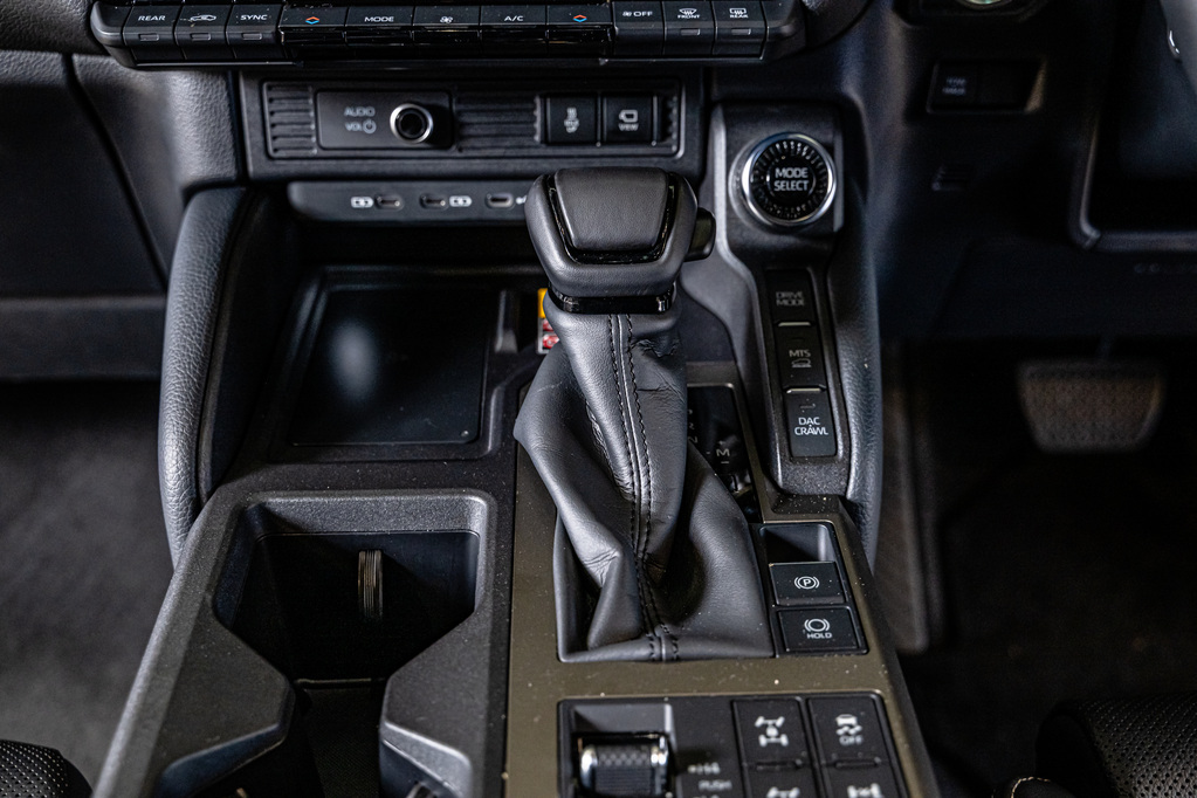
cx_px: 598
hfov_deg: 47.4
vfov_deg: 32.6
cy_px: 399
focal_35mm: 41
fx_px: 1363
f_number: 4
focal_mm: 41
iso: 1600
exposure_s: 1/160
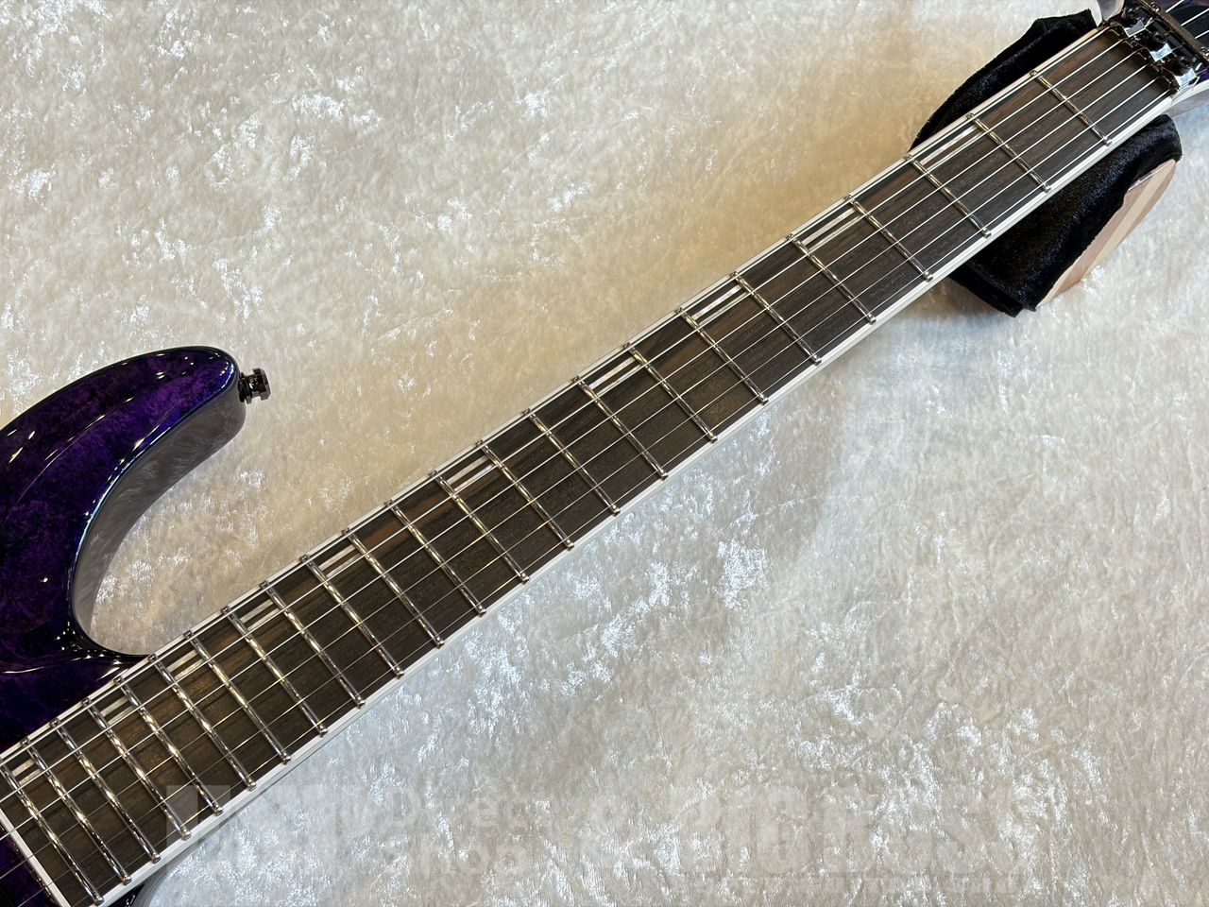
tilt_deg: -60.3
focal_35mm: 52
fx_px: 1816
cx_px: 604
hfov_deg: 36.8
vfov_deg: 28.0
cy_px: 454
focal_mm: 5.96
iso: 100
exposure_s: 1/60
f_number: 1.6
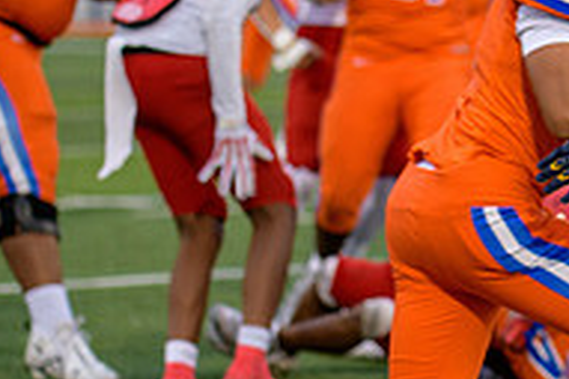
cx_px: 635
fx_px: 5764
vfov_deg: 3.8
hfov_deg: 5.6
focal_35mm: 365
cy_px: 121
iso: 450
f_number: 2.8
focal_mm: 120
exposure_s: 1/500
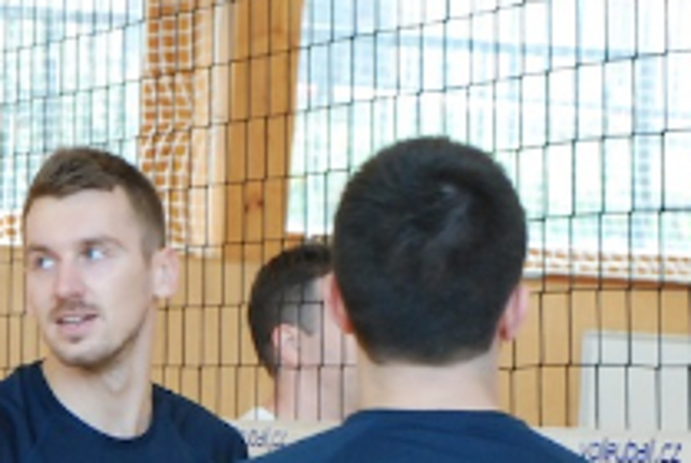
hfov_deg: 7.2
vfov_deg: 4.8
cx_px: 89
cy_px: 566
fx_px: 5516
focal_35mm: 287
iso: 800
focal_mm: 50
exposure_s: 1/80
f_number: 4.5
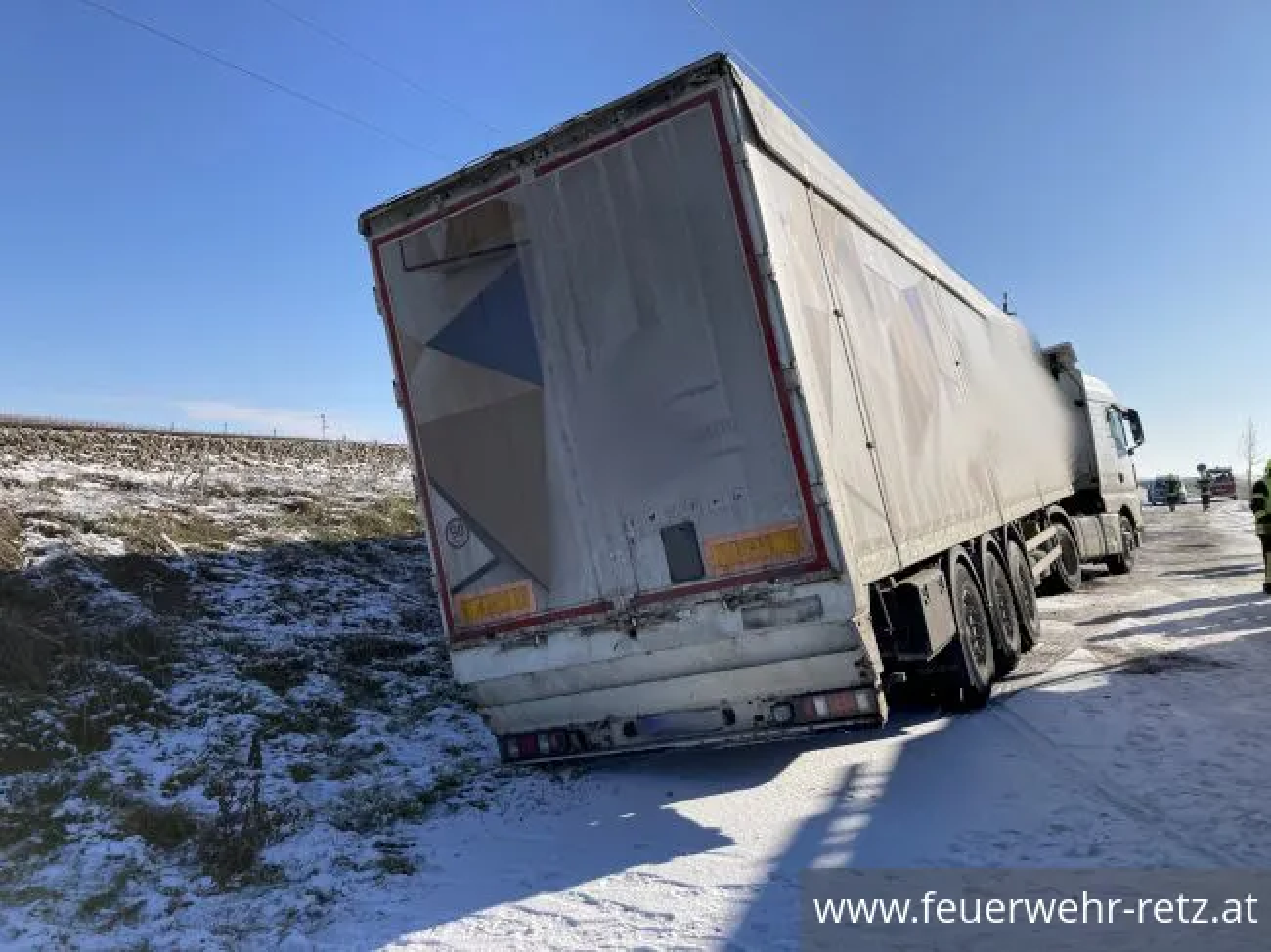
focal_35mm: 28
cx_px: 636
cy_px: 476
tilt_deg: +2.9
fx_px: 1028
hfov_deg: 63.5
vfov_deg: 49.7
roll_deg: +0.6
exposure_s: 1/3040
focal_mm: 3.99
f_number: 1.8
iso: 25
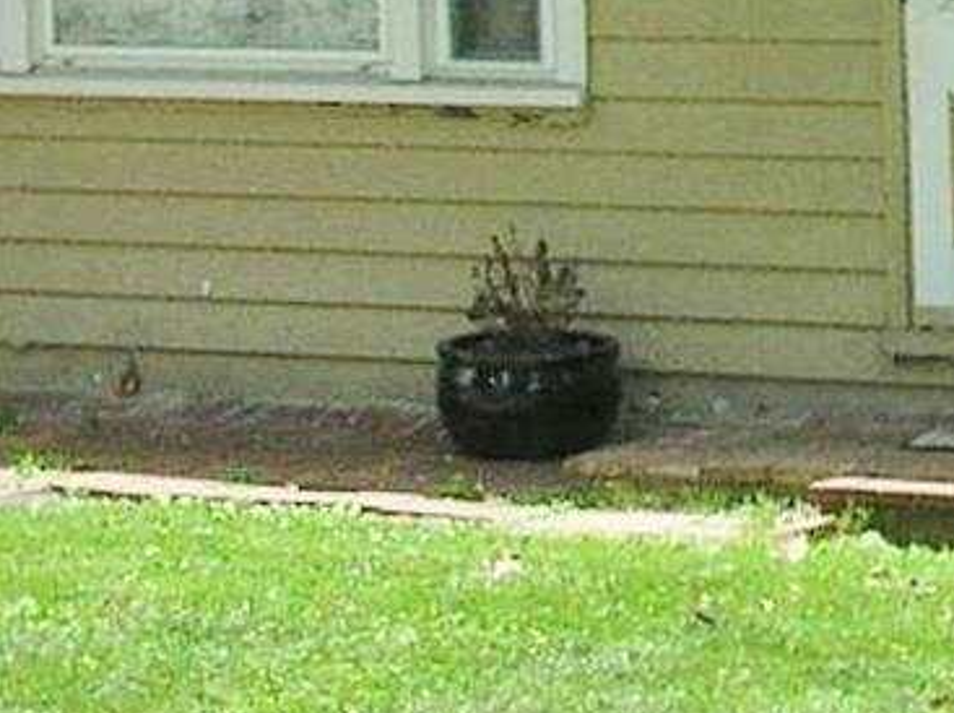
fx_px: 6163
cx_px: 1344
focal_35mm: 224
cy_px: -549
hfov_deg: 8.7
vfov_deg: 6.5
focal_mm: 6
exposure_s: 1/362
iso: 50
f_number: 3.7
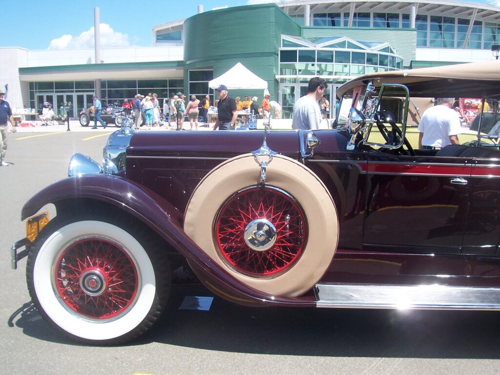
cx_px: 250
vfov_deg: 41.8
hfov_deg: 54.0
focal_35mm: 34
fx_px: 491
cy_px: 188
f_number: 5.6
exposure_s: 1/350
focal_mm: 5.6
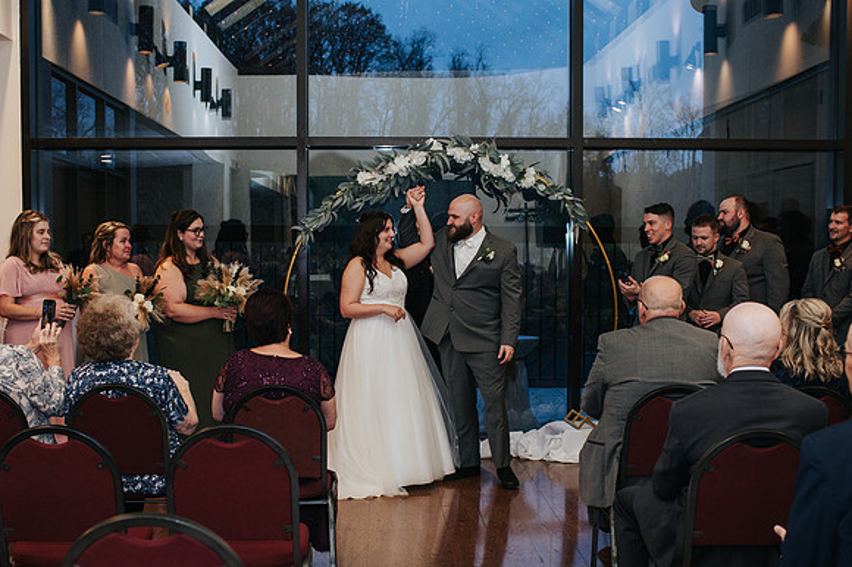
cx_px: 397
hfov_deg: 42.0
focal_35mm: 47
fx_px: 1110
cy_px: 335
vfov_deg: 28.6
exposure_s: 1/200
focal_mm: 35
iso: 800
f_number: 3.2
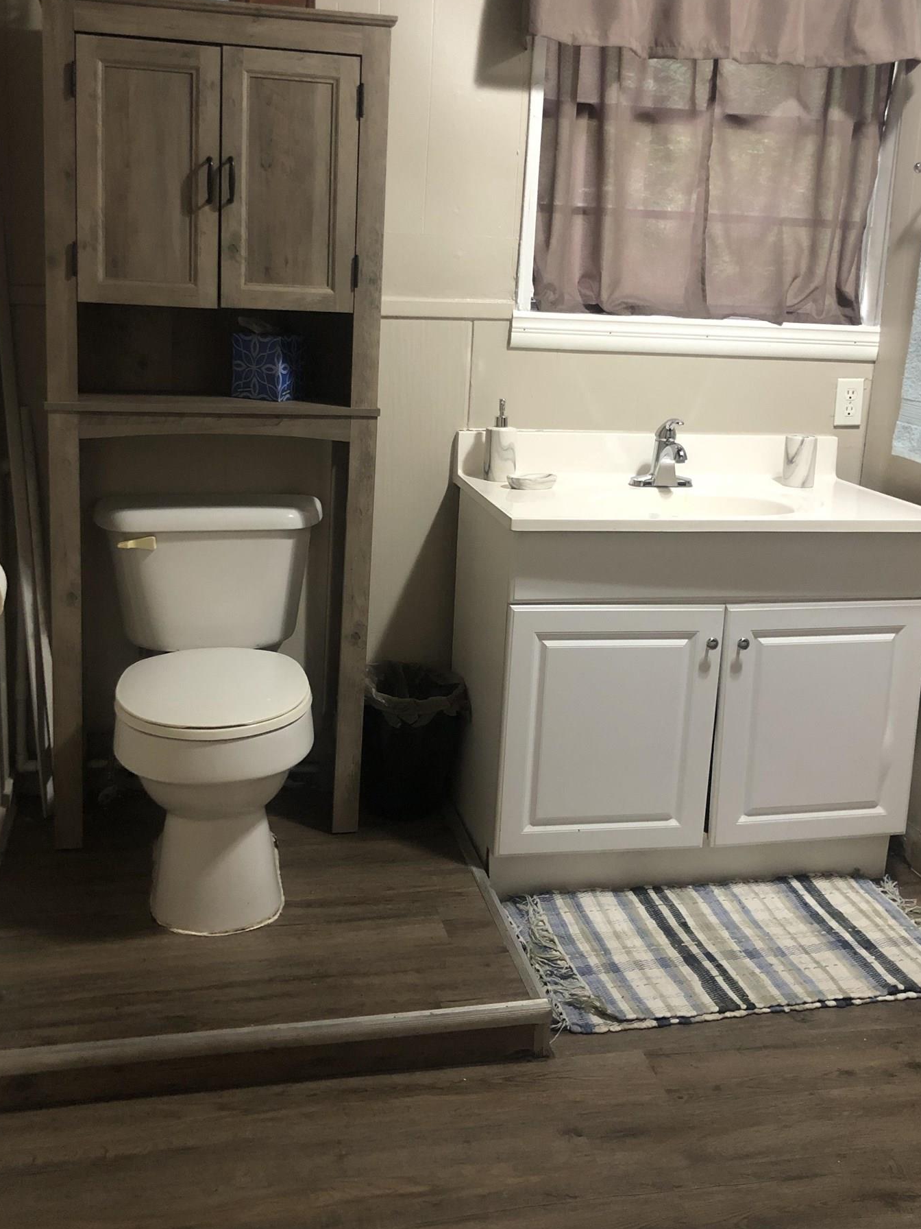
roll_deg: -2.4
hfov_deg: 39.7
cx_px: 453
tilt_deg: -12.8
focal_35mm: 36
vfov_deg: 51.2
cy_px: 540
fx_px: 1277
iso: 100
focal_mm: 3.99
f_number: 1.8
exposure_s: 1/11
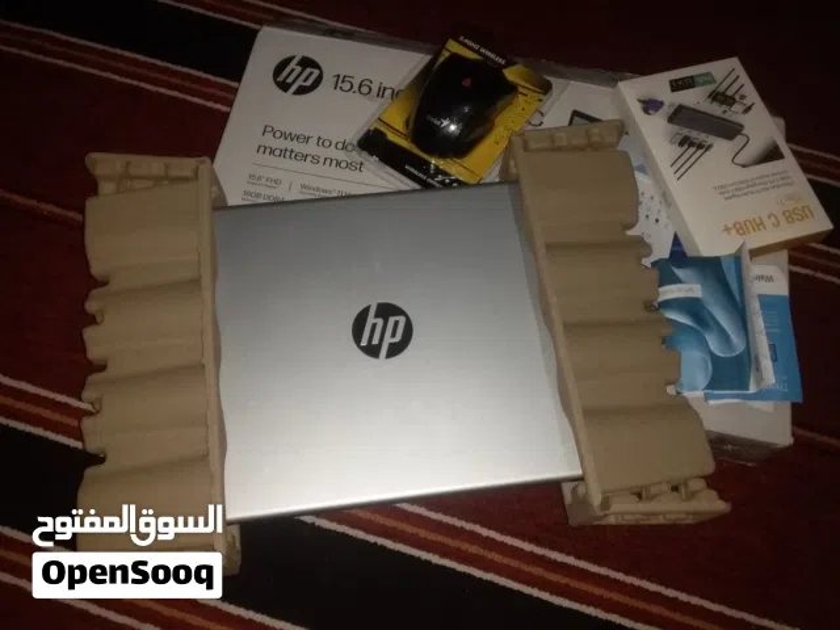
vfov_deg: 45.4
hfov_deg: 58.4
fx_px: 752
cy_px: 315
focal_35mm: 31
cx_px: 420
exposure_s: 1/50
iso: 64
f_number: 2.2
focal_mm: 3.3
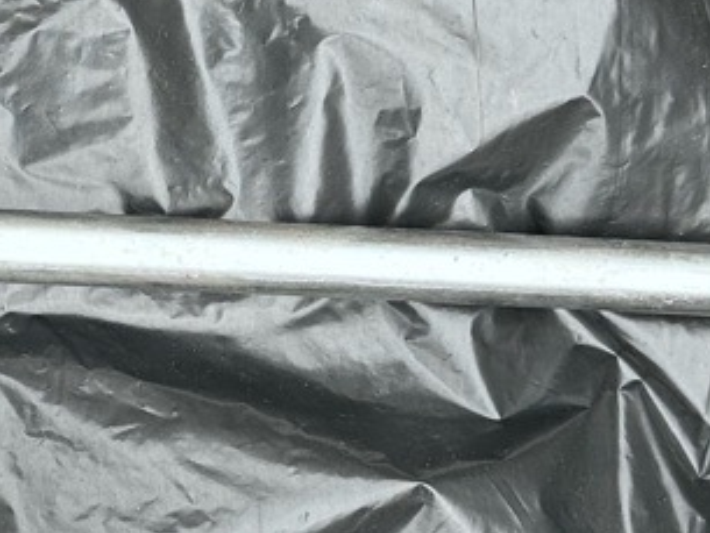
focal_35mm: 126
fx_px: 2585
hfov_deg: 15.5
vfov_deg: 11.8
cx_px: 147
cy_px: 247
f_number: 1.78
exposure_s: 1/444
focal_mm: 6.86
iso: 80
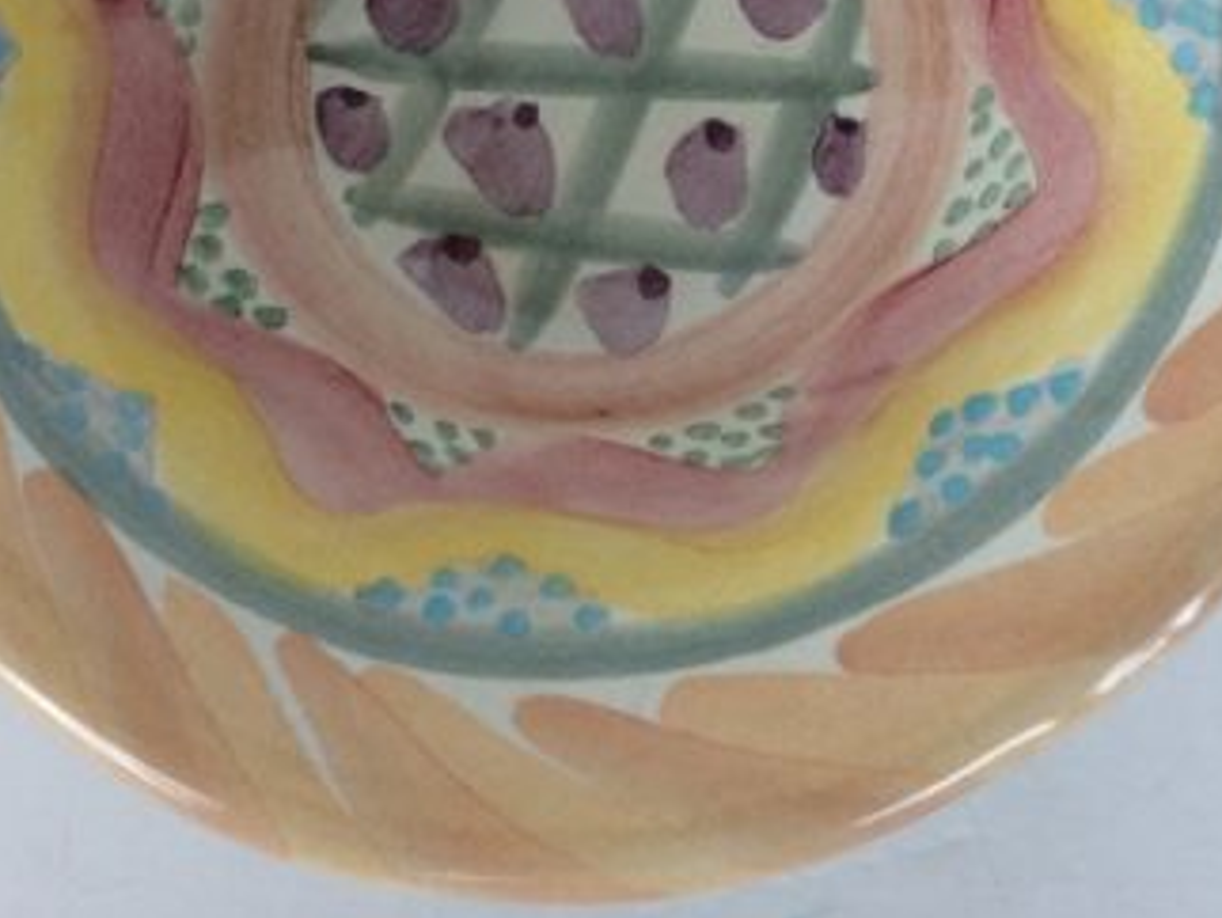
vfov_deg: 26.2
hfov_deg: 35.5
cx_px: 645
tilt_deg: -74.3
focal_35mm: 54
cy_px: 91
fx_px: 1908
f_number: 2.2
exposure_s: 1/40
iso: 40
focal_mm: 4.15
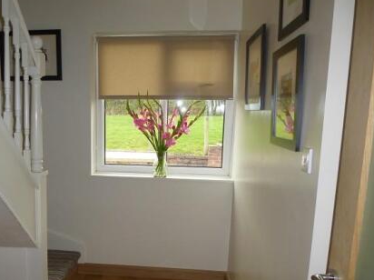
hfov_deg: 53.0
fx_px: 367
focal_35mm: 34
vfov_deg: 41.4
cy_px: 177
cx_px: 125
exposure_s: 1/60
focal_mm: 4.3
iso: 200
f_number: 3.3
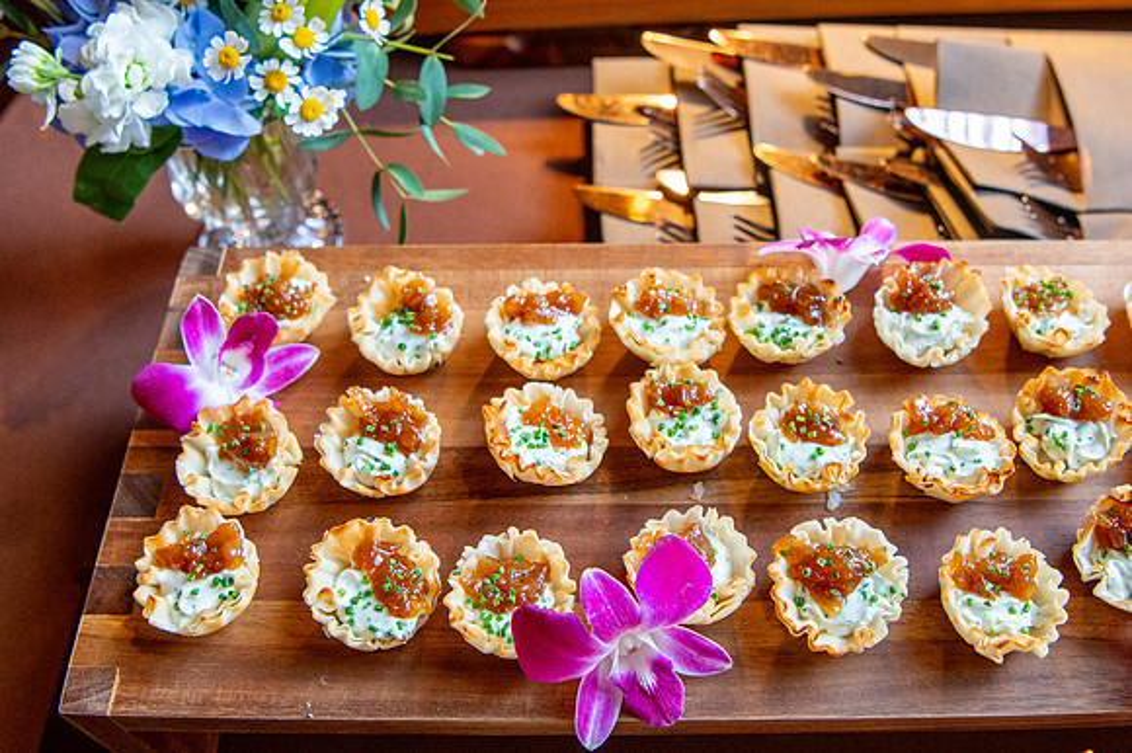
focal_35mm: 38
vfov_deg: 34.9
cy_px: 311
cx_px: 635
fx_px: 1194
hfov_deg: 50.6
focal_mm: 24
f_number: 4
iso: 2000
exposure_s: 1/320
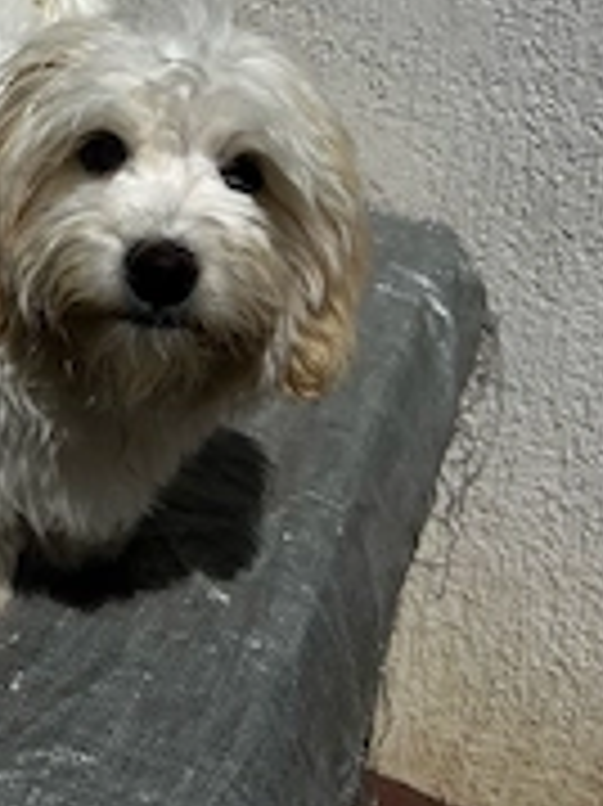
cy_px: -59
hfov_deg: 24.6
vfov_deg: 30.2
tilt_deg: -17.6
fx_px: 1349
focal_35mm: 58
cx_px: 81
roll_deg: -2.9
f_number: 1.5
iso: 50
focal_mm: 5.7
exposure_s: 1/14286
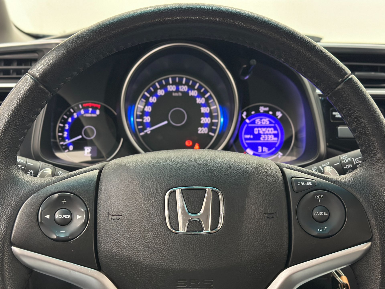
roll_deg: -2.4
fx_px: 534
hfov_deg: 39.7
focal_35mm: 48
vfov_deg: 30.3
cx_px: 192
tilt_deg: -14.4
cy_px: 144
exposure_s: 1/40
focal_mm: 6.86
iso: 640
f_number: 1.78
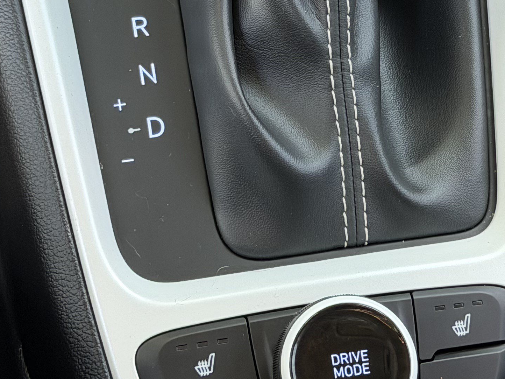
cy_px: 10
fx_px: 1955
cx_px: 359
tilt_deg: -49.8
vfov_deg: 11.0
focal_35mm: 134
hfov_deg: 14.7
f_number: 1.78
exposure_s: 1/60
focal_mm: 6.76
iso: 160
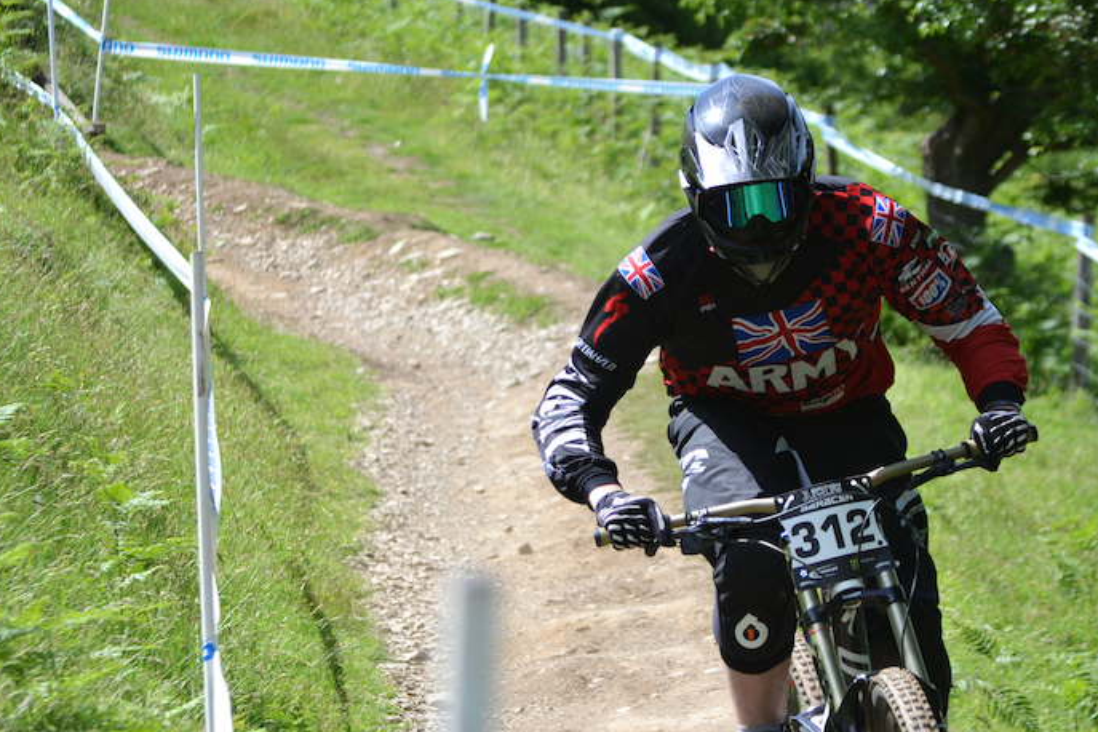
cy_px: 447
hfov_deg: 9.4
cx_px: 489
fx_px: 6679
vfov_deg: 6.3
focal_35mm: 219
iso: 400
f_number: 5.6
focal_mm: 98
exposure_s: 1/1250
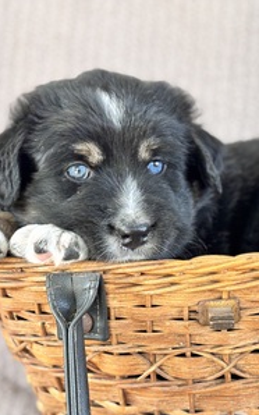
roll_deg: +0.8
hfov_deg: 17.6
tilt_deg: -6.9
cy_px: 208
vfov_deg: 27.9
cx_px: 136
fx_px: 837
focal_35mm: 74
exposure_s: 1/60
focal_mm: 5.96
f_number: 1.6
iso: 64
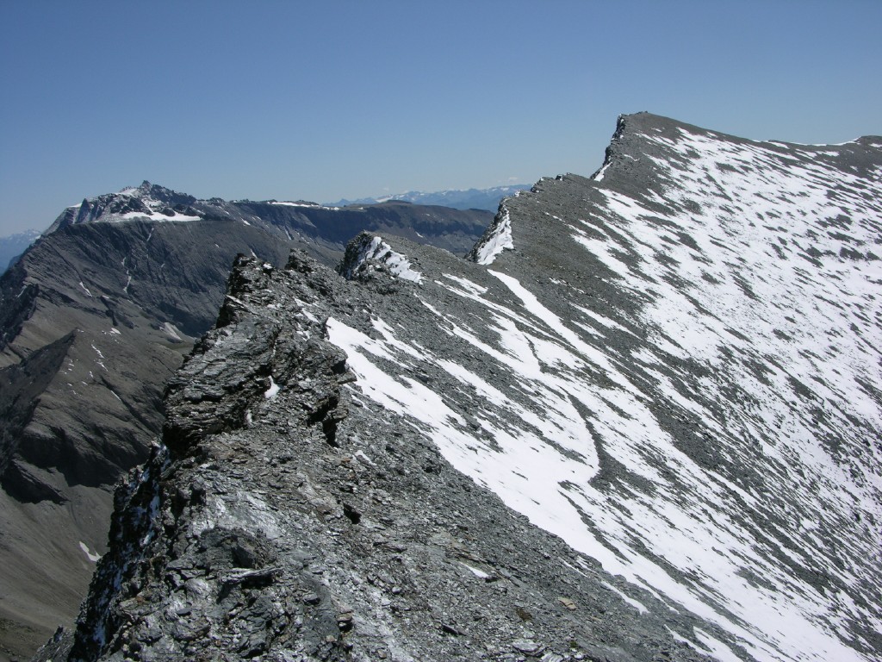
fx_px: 892
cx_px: 441
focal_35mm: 35
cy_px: 331
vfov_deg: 40.7
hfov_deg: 52.6
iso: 50
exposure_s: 1/346
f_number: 8
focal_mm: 8.9
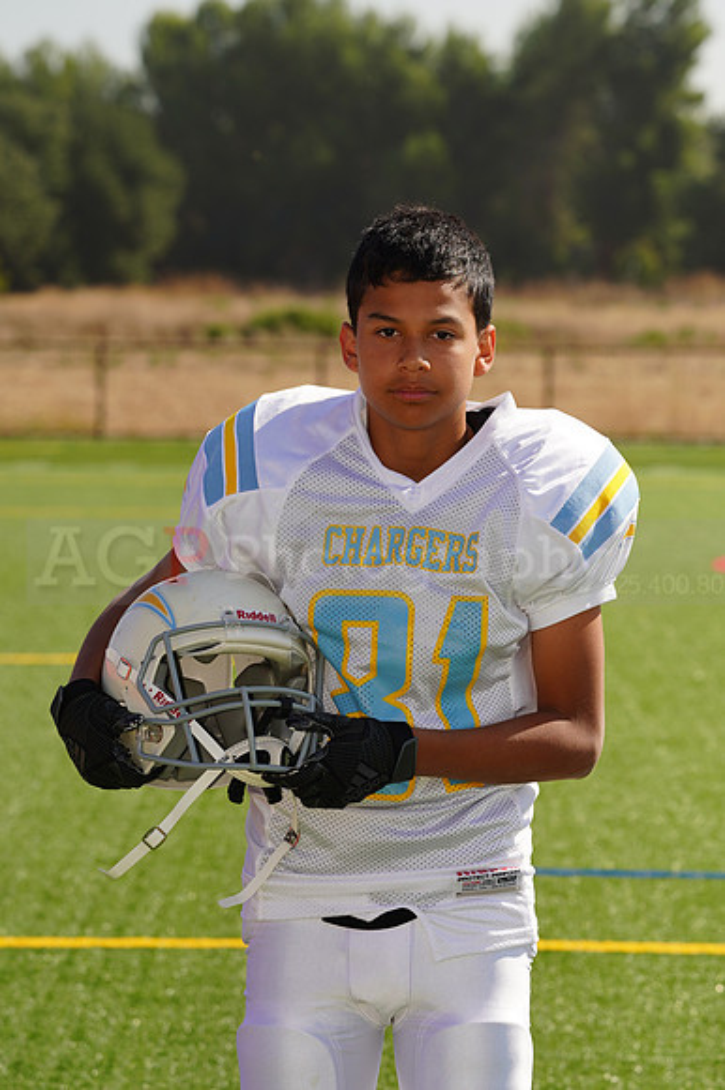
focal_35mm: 196
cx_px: 362
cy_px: 545
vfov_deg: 10.5
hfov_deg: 7.0
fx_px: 5927
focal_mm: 196
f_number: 10
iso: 100
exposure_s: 1/250
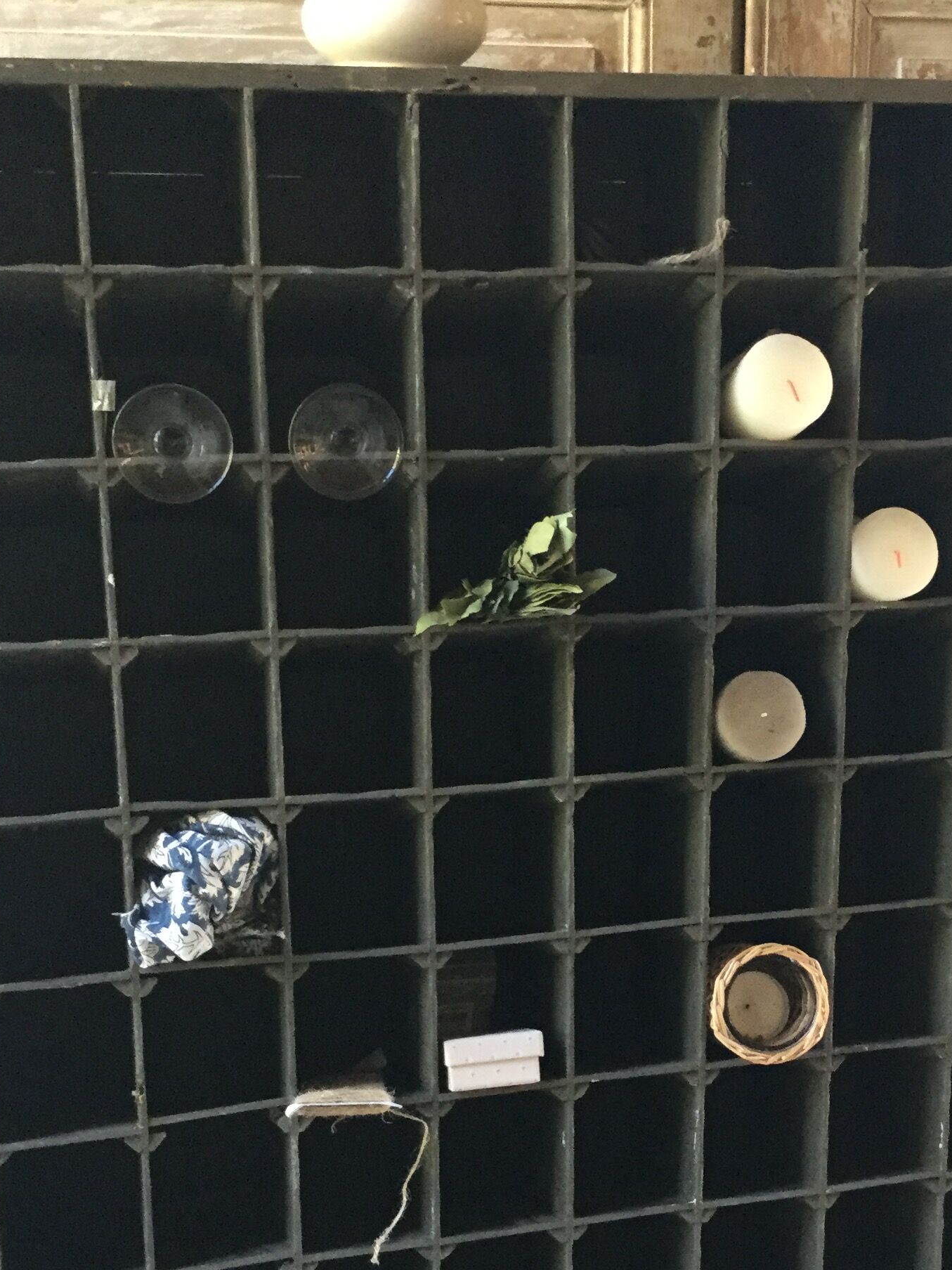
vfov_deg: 34.1
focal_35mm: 56
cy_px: 809
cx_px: 647
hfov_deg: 25.9
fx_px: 2054
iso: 200
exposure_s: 1/33
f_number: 2.4
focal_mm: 3.3
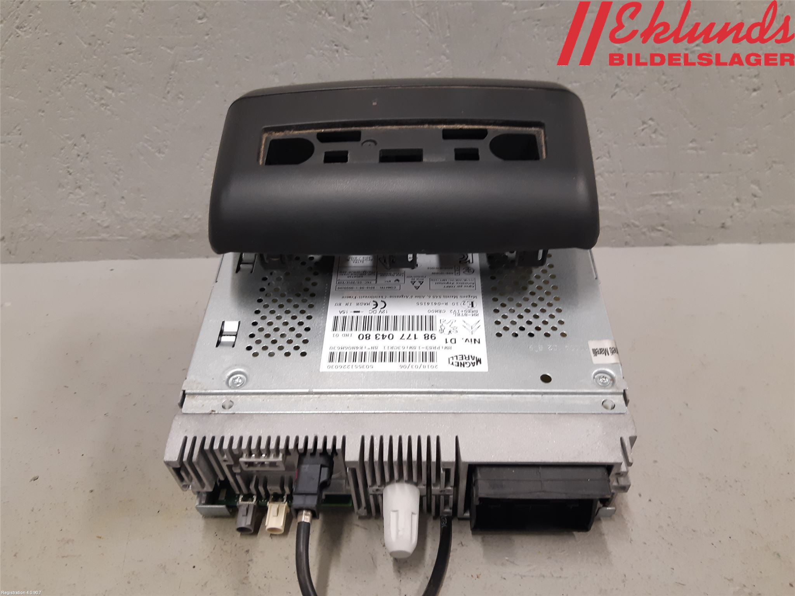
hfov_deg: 67.3
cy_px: 298
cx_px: 398
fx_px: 597
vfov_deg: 53.1
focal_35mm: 26
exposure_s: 1/50
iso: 125
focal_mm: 3.93
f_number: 1.7
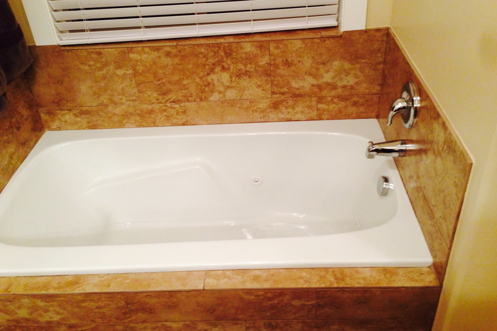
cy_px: 147
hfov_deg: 54.4
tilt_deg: -33.2
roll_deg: +5.9
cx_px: 247
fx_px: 483
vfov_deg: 37.8
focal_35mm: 35
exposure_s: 1/20
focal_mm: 4.12
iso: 125
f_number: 2.4
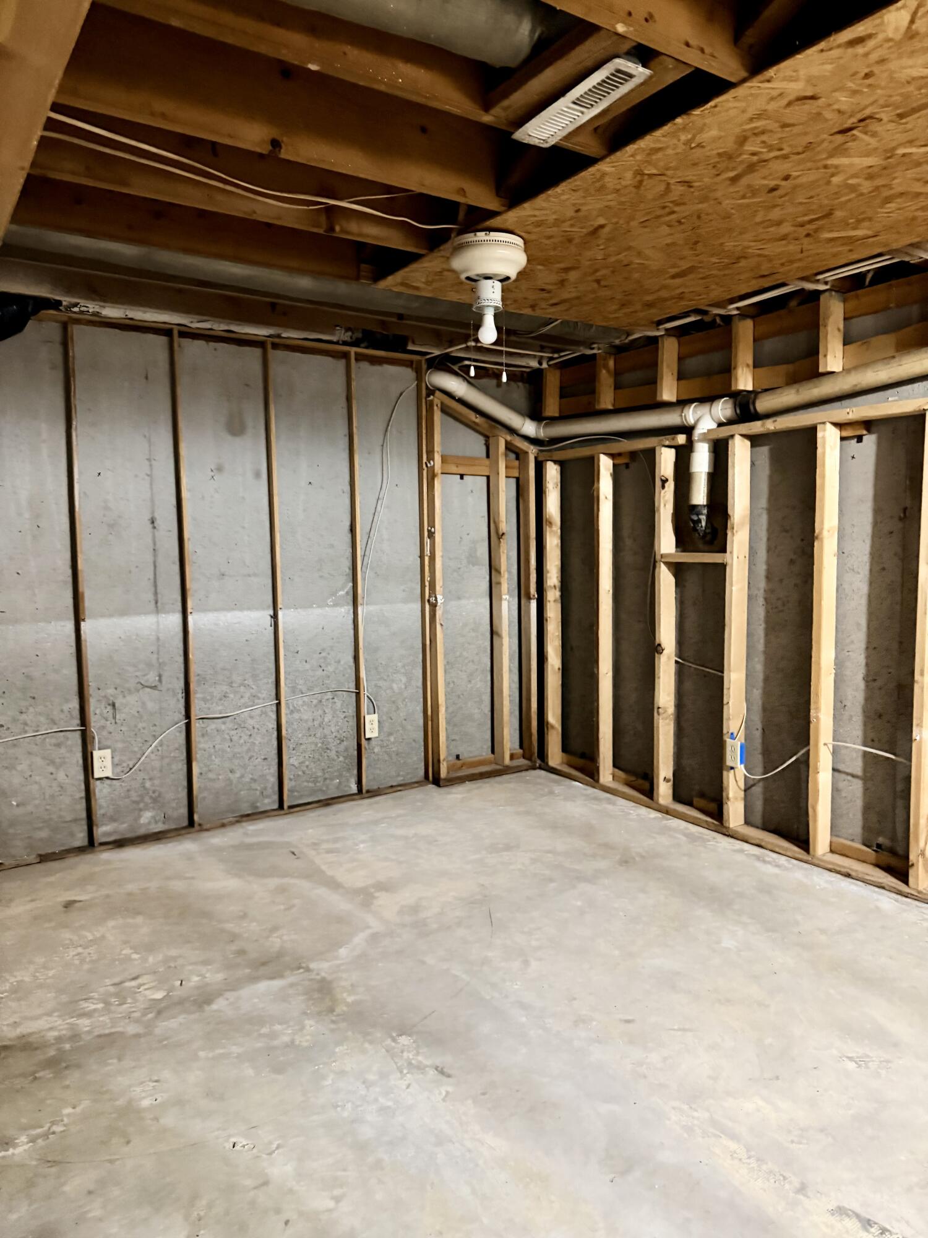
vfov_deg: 71.6
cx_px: 464
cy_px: 619
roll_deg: -0.4
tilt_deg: -5.1
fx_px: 858
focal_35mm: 24
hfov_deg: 56.8
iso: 1000
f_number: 1.78
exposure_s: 1/30
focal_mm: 6.76
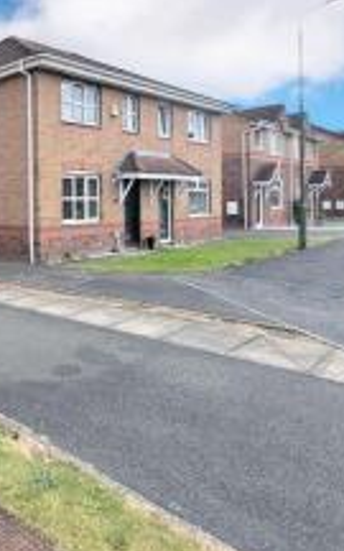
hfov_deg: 34.3
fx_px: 435
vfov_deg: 63.4
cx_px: -73
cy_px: 195
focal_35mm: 29
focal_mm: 2.22
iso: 64
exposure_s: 1/1105
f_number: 2.2
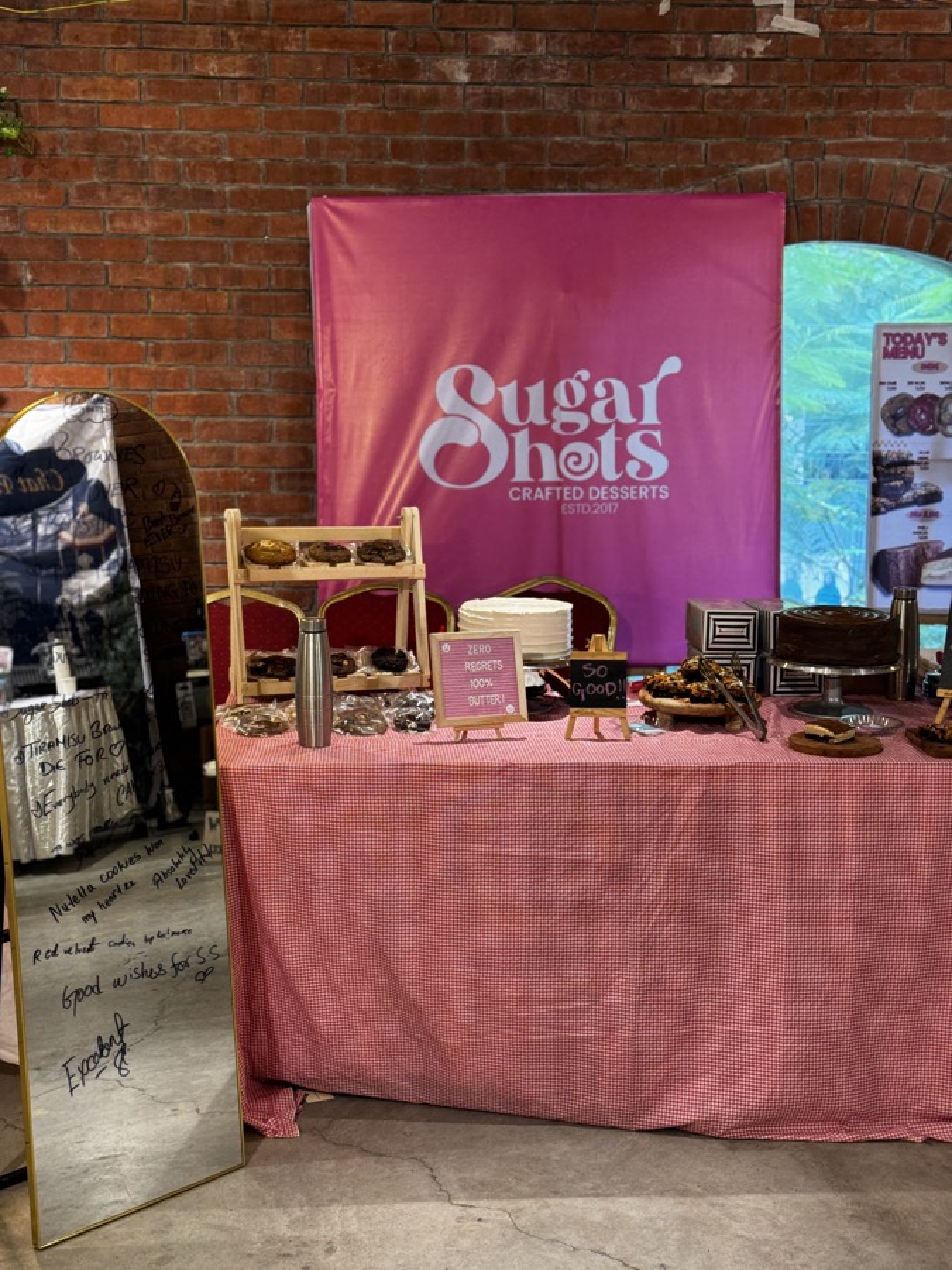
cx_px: 476
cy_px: 635
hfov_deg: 30.3
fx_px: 1760
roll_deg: -0.5
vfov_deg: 39.7
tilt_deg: -9.0
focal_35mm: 48
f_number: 1.78
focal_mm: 6.76
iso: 80
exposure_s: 1/50
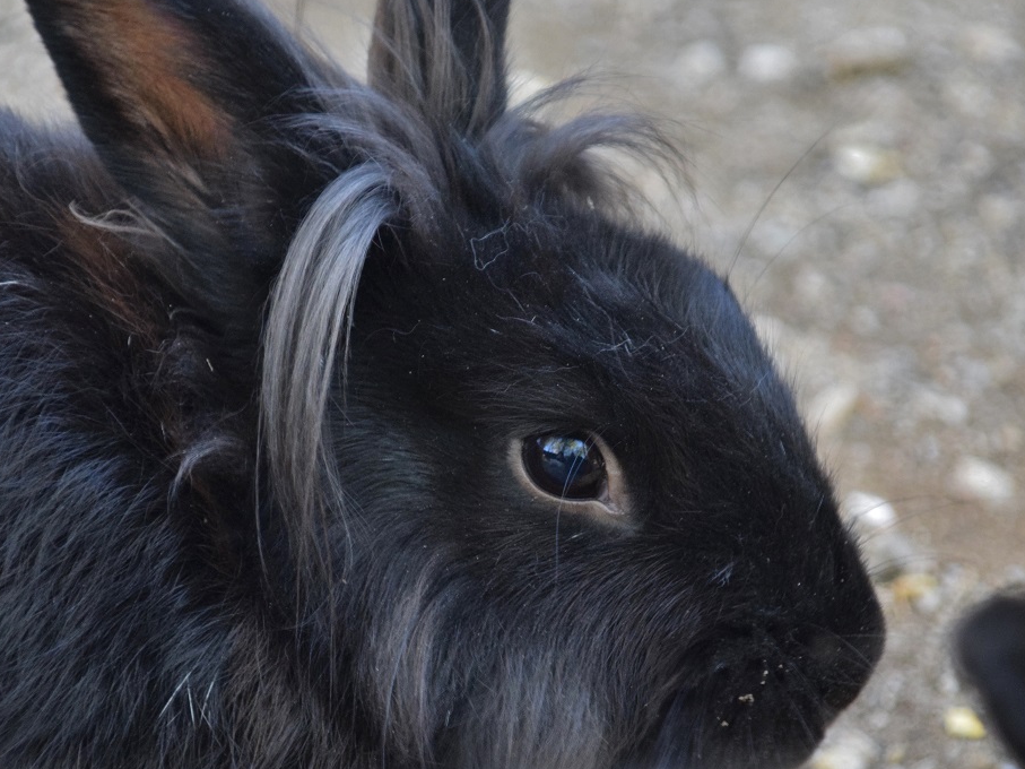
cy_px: 381
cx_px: 495
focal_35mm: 370
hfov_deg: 5.4
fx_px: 10948
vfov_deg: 4.0
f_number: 6
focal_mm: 155
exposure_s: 1/125
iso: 1800
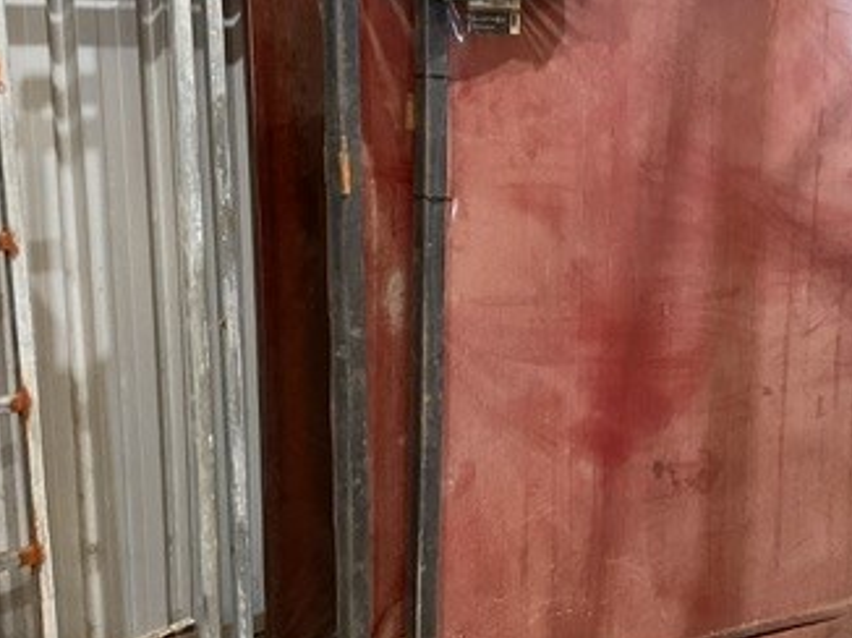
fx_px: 1402
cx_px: 617
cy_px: 371
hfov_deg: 33.3
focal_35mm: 57
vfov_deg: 25.6
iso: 250
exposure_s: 1/60
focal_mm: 3
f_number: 1.8
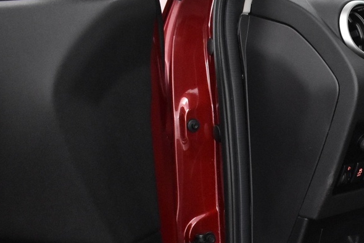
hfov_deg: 22.0
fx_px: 874
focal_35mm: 86
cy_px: 272
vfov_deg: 15.4
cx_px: 422
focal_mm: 21
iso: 3200
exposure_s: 1/50
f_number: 3.8
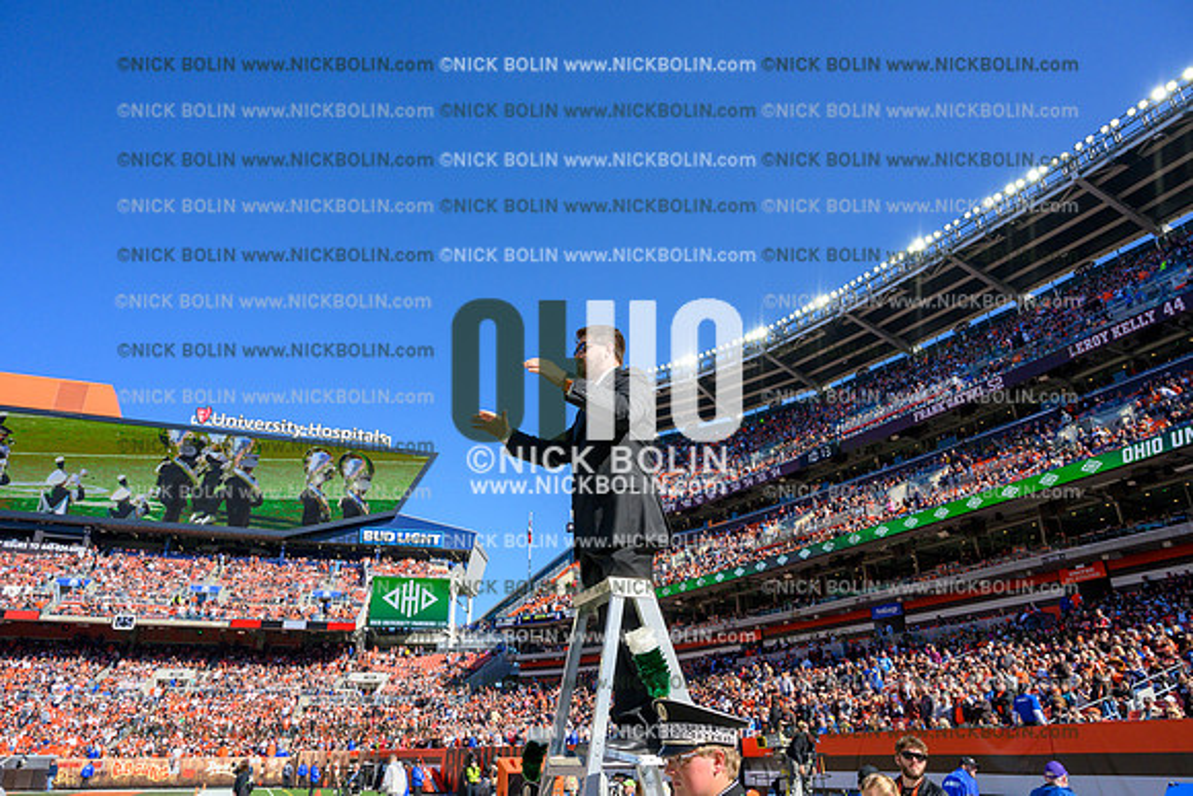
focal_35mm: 24
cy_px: 398
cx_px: 596
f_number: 8
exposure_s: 1/3200
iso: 1000
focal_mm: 24
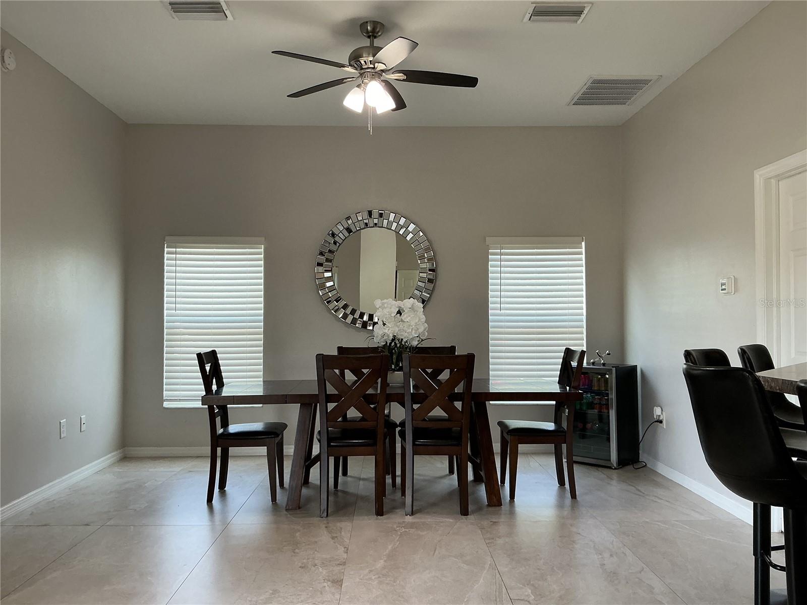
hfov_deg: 61.7
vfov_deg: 48.2
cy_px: 302
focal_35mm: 29
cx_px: 404
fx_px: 676
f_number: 1.8
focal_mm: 3
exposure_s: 1/60
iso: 50
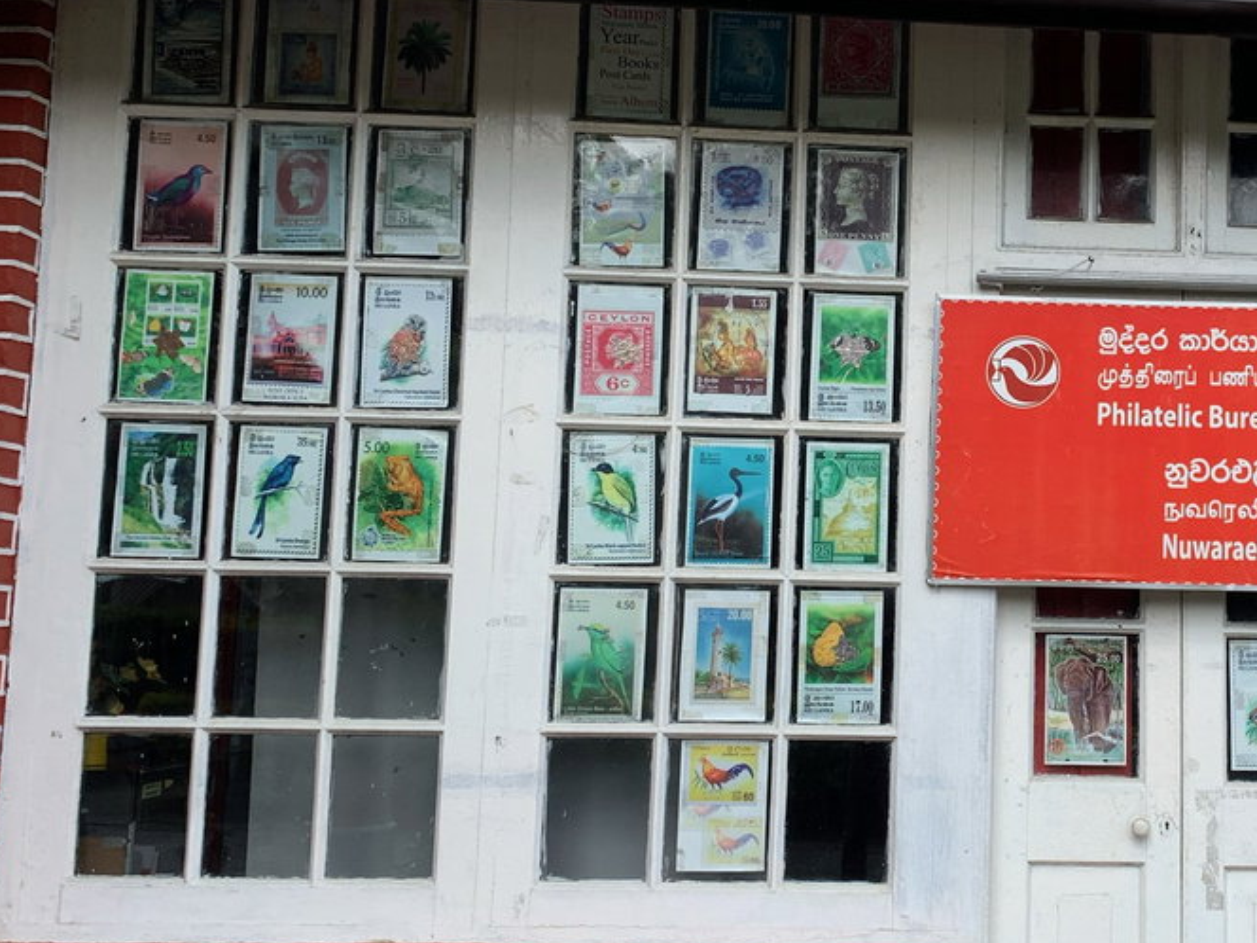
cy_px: 424
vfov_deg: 30.9
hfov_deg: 39.1
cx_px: 973
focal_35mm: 47
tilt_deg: +6.7
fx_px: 1707
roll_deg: -0.7
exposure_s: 1/1299
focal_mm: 4.25
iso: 25
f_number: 1.8
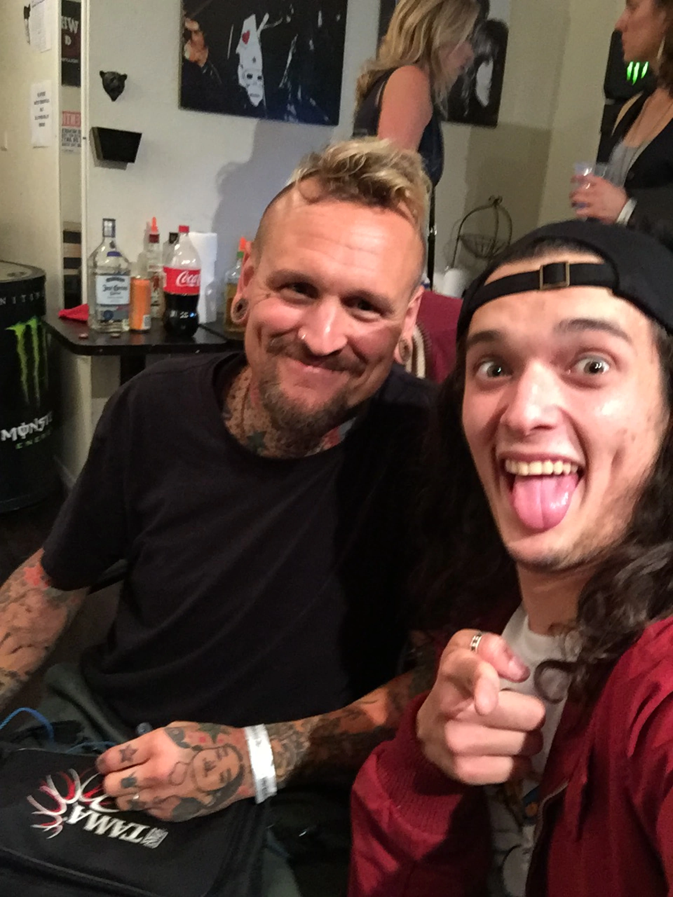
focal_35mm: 31
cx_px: 336
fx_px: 804
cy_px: 448
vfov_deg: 58.4
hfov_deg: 45.4
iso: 320
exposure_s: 1/15
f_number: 2.2
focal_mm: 2.65
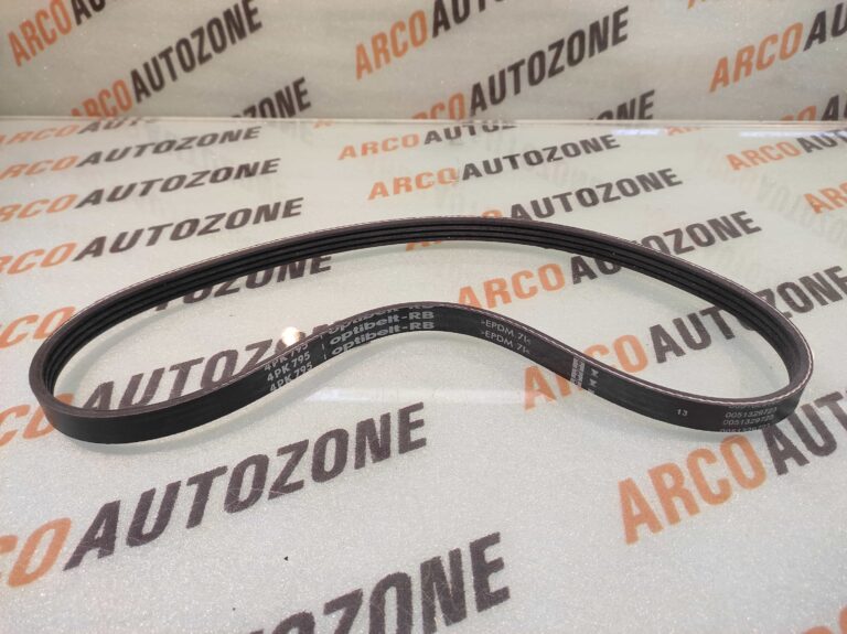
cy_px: 317
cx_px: 424
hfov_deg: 91.1
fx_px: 416
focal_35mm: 17
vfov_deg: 74.7
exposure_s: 1/50
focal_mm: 4.74
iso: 316
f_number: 1.79
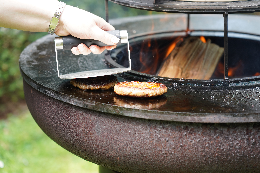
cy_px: 86
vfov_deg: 14.4
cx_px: 130
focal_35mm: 95
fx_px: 686
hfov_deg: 21.5
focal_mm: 95
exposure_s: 1/160
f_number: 4
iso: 320
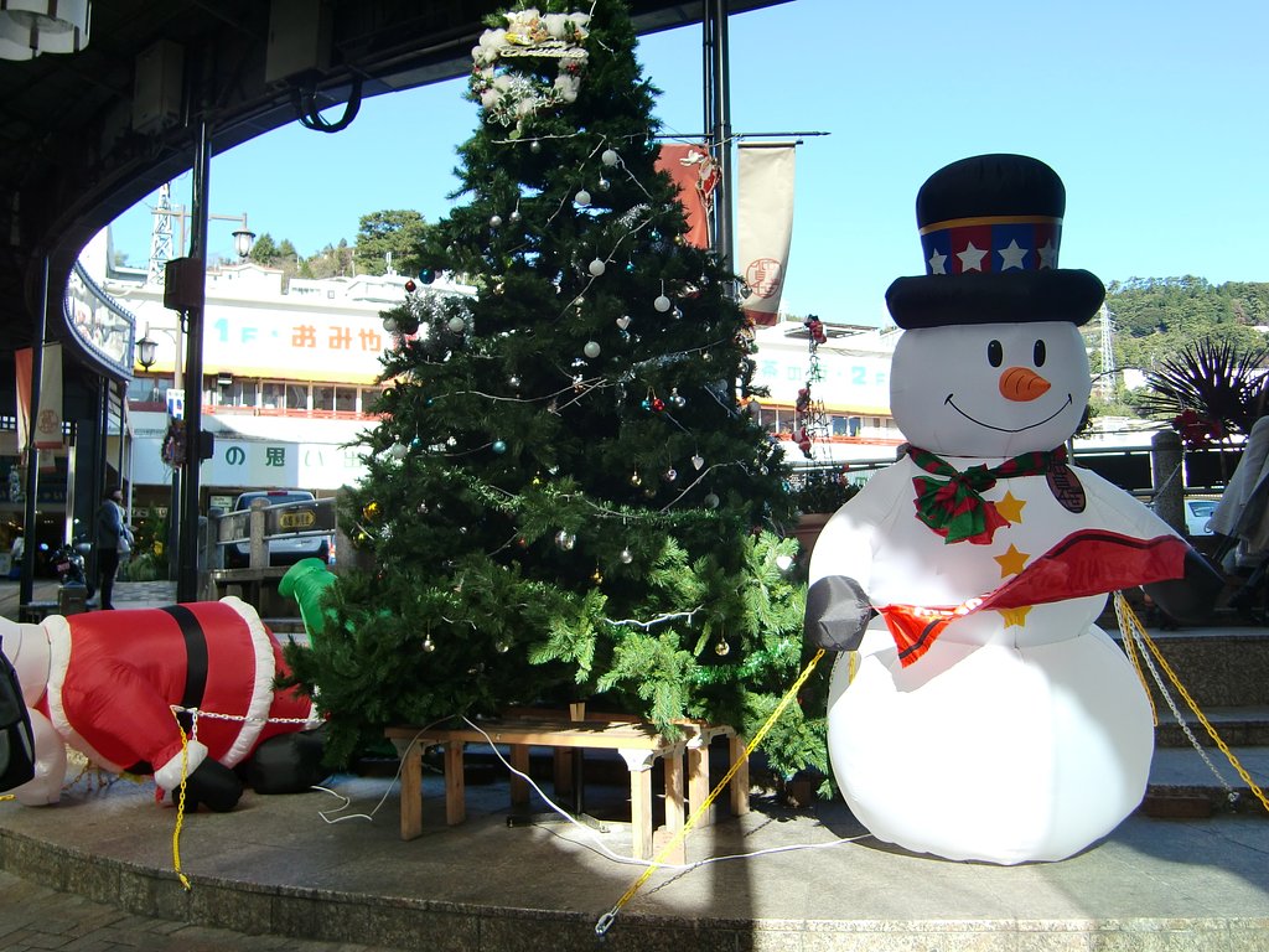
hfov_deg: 55.4
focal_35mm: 33
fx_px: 1210
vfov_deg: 42.9
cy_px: 476
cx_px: 634
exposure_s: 1/400
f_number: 2.7
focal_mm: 5.8
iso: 64
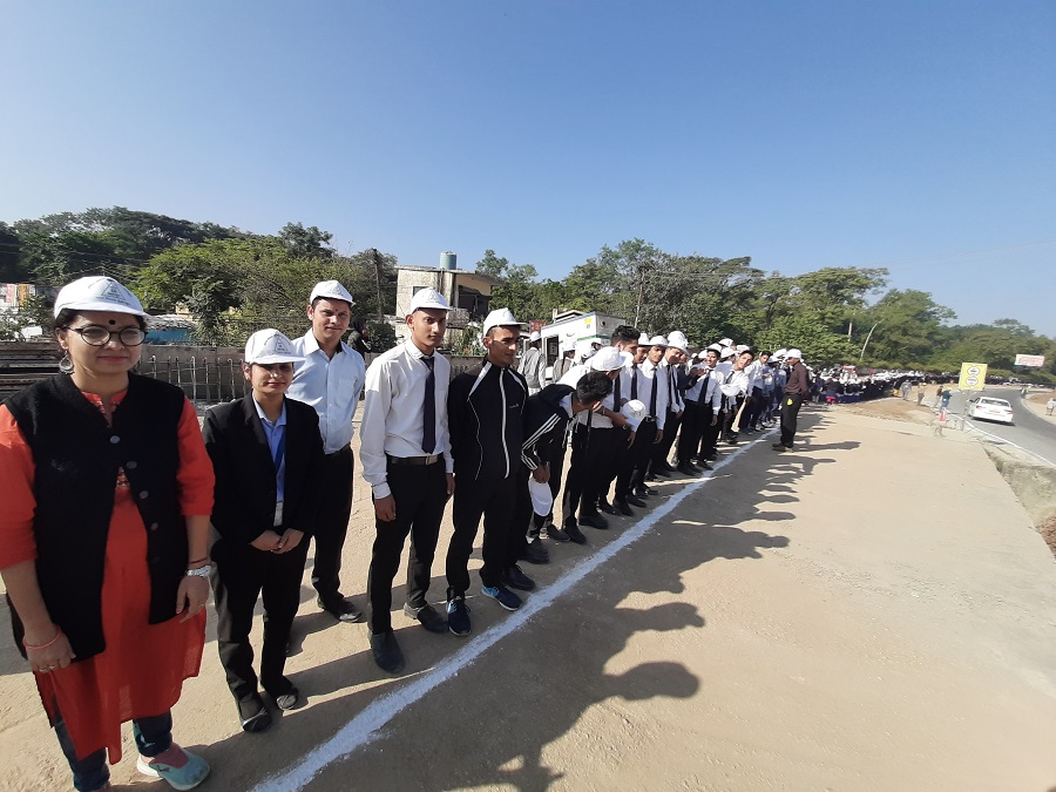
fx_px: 397
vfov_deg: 89.9
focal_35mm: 13
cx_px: 528
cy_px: 396
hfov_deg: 106.2
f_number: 2.2
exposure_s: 1/974
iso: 40
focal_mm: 1.42
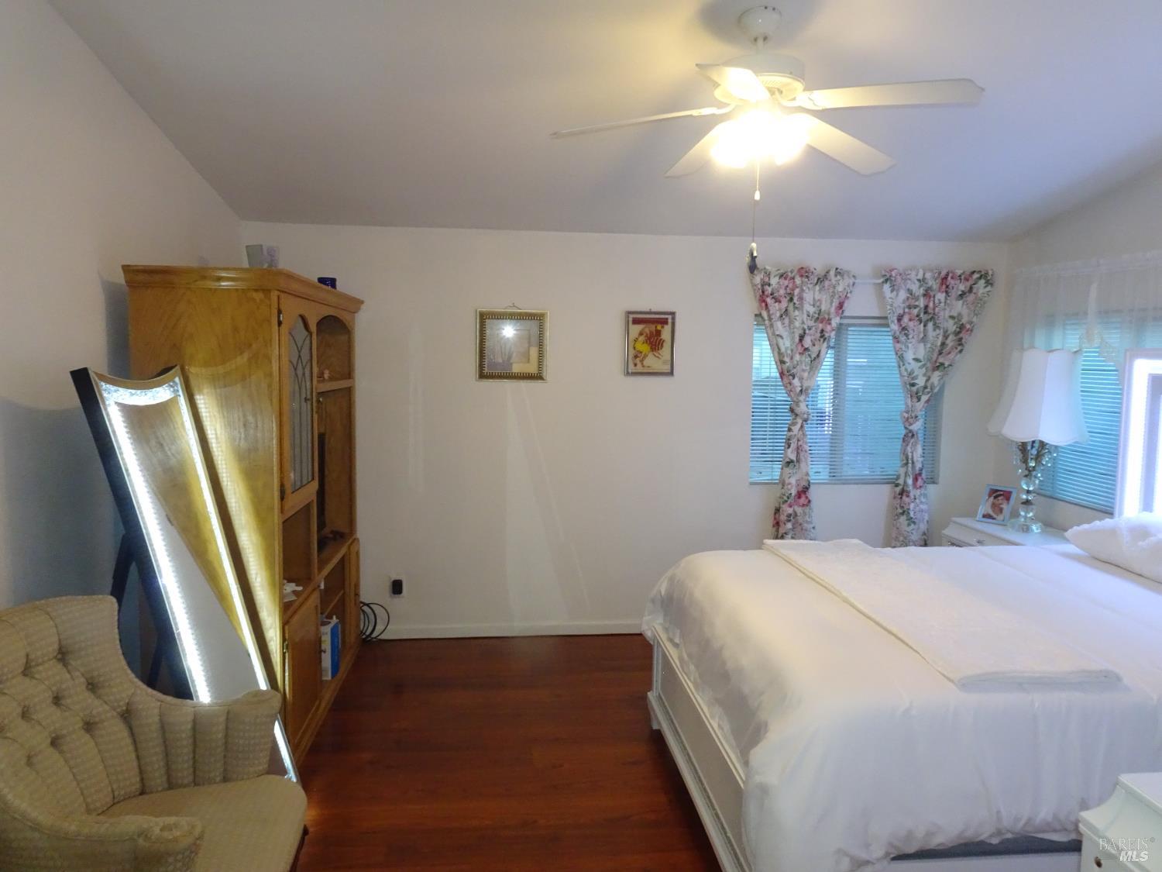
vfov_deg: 56.8
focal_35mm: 24
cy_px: 436
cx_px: 581
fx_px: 806
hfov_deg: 71.6
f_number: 3.5
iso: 500
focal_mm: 4.1
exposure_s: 1/30
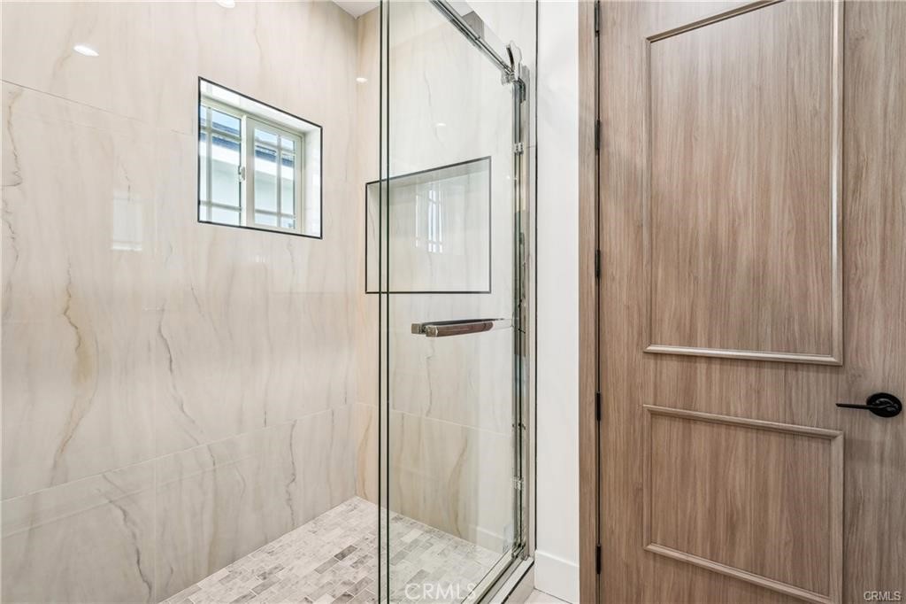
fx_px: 377
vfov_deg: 77.3
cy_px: 302
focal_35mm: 15
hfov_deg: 100.4
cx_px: 453
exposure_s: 1/15
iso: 160
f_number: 8
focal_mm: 10
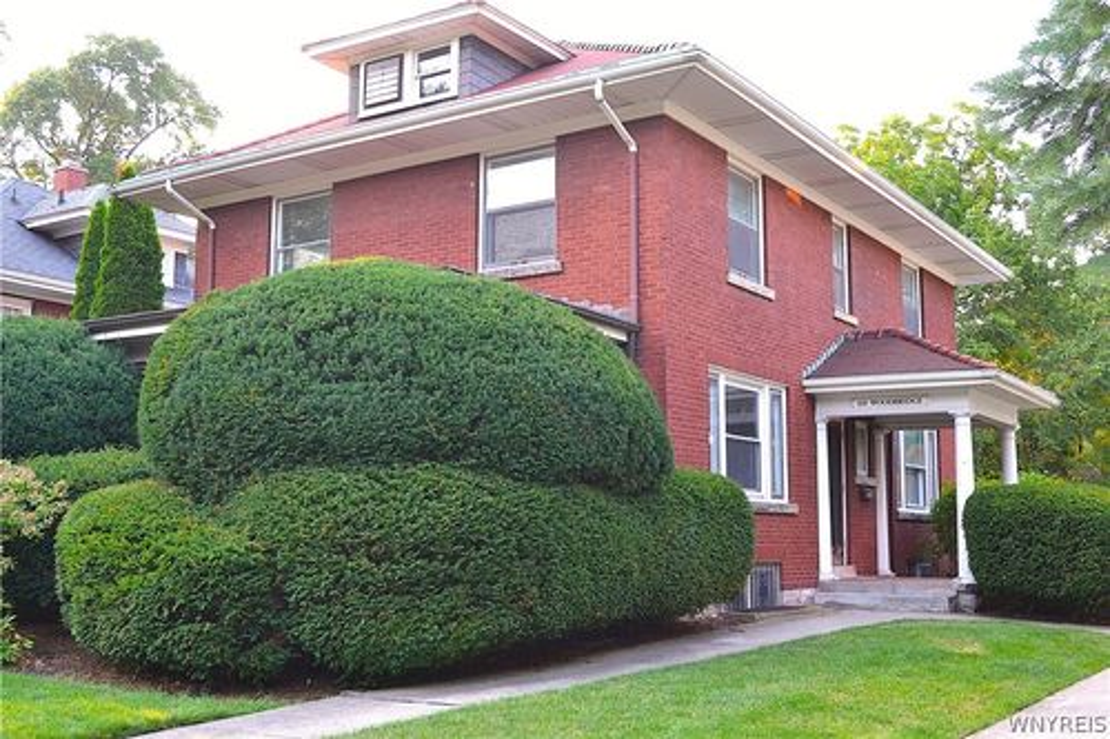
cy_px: 370
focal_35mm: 39
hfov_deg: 49.6
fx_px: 1202
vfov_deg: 34.2
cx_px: 555
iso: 800
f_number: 8
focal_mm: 26
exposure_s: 1/100
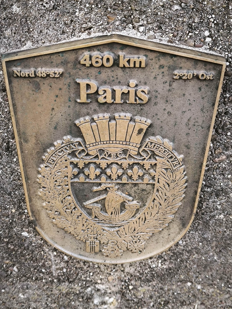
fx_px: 447
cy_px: 154
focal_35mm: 50
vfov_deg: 38.2
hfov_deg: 29.1
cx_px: 116
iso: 125
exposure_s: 1/100
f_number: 1.9
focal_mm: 6.92
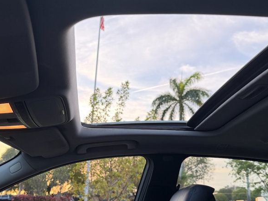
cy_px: 136
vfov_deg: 34.0
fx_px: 325
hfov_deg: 44.6
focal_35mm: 42
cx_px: 112
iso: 64
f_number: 1.78
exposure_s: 1/254
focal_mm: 6.76
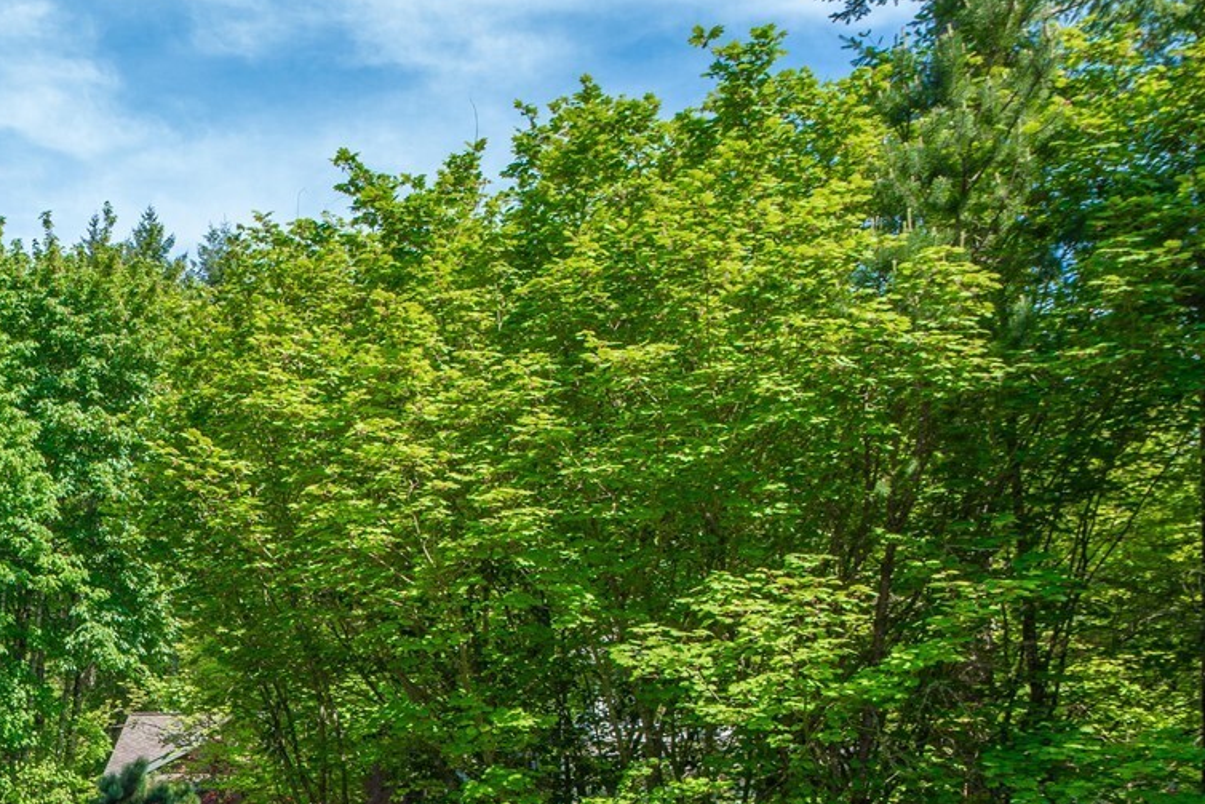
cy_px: 784
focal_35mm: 54
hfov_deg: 33.8
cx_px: 7
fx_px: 1808
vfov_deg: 24.1
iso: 100
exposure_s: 1/60
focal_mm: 24
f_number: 8
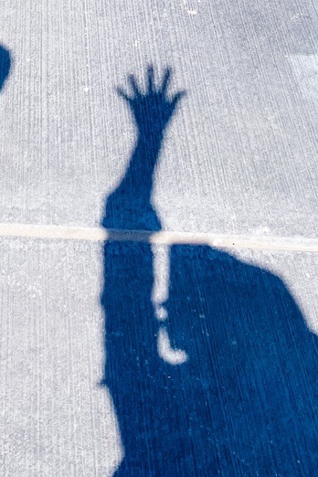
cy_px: -131
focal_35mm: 69
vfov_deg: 25.5
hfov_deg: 18.7
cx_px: -61
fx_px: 914
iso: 32
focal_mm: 5.1
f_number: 1.6
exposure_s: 1/6400
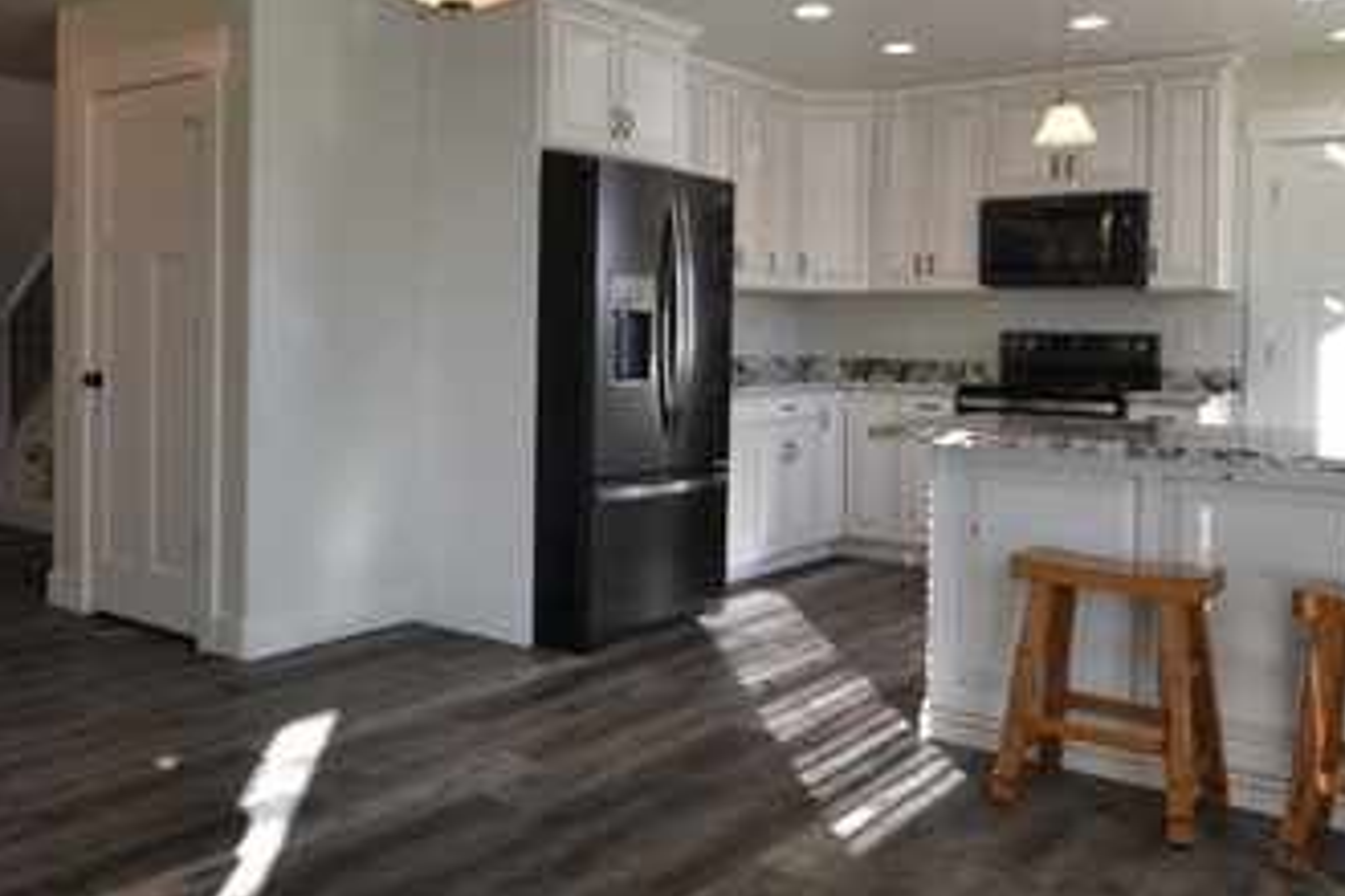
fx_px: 1194
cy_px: 340
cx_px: 575
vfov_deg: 40.9
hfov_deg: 58.5
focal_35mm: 32
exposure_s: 1/100
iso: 400
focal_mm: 11
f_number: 5
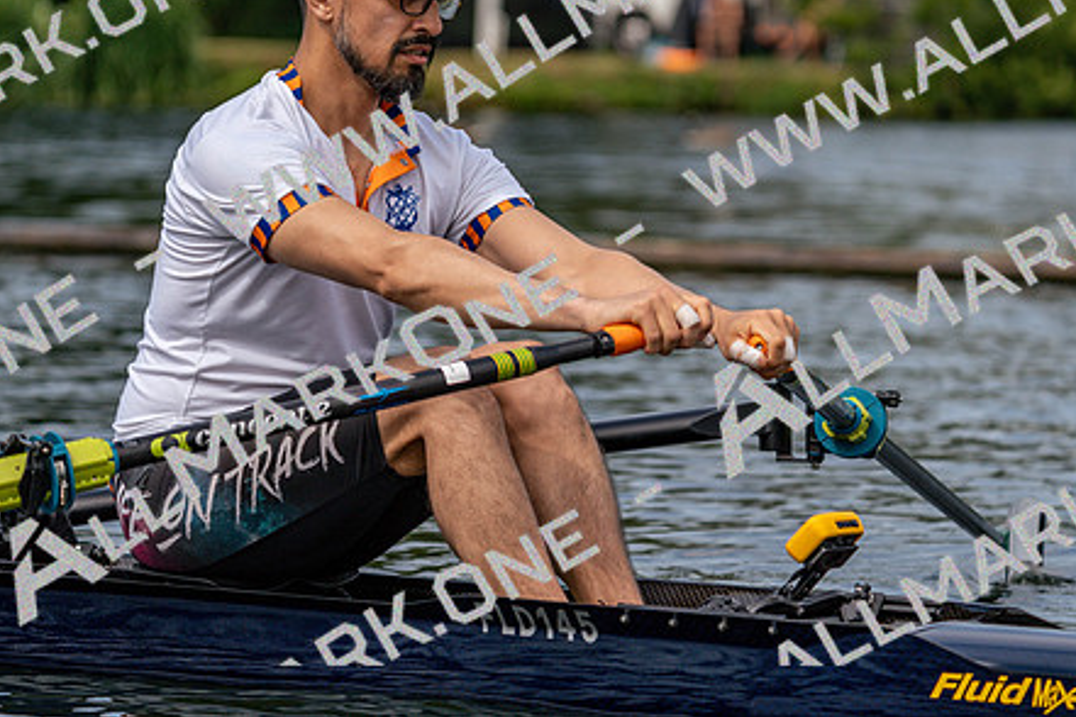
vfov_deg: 5.2
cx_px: 505
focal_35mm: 263
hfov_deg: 7.8
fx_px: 7860
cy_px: 248
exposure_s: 1/1600
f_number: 5.6
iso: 320
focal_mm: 200
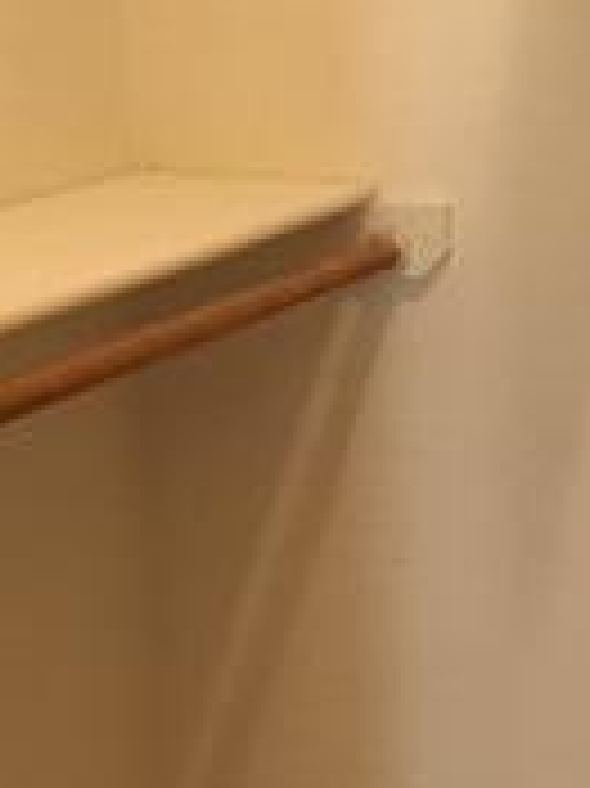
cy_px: 306
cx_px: 428
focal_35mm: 106
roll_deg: +1.0
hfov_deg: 13.9
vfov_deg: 18.5
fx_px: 2412
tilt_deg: -10.2
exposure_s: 1/30
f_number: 2.2
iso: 200
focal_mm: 4.15
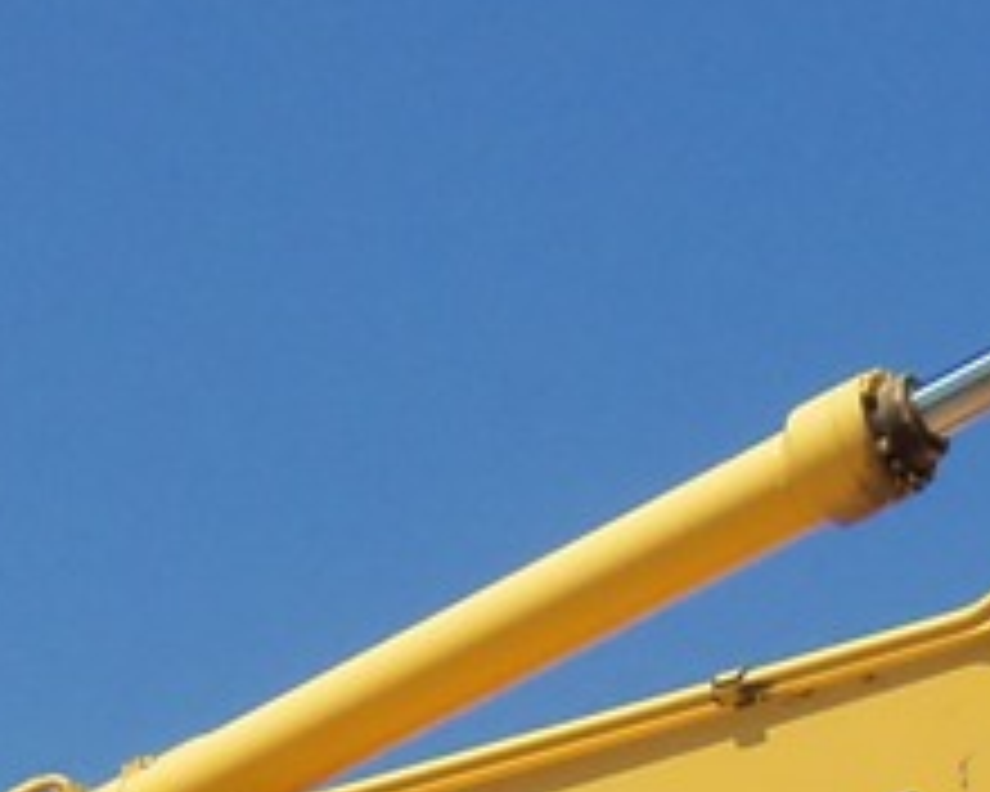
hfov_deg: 7.1
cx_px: 270
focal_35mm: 274
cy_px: 1775
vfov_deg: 5.5
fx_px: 8028
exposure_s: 1/200
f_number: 9.8
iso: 80
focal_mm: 8.7
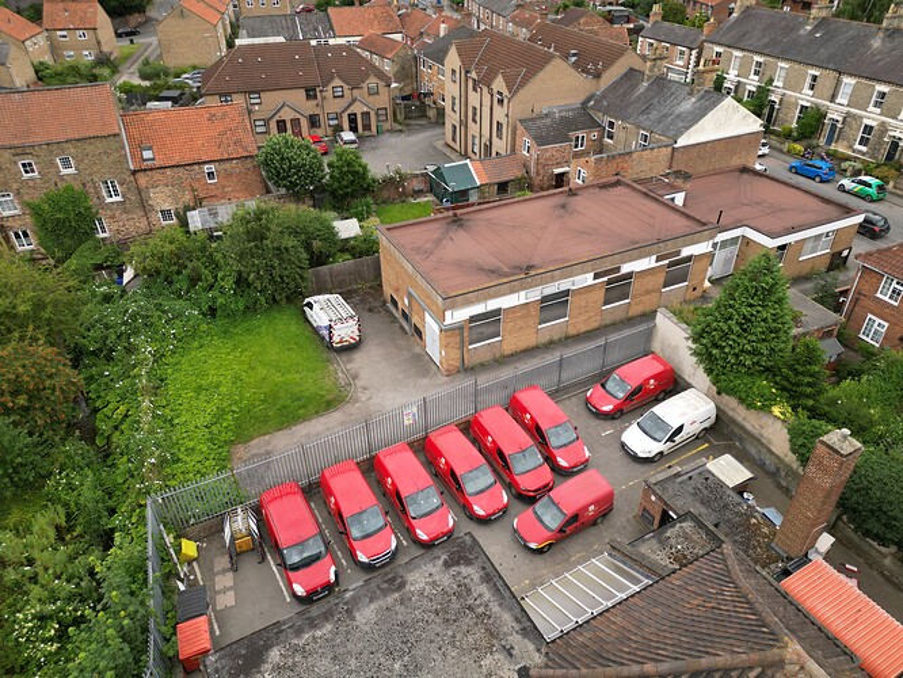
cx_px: 452
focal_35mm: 24
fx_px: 626
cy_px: 339
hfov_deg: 71.6
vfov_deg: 56.8
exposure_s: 1/320
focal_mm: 6.72
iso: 100
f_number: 1.7
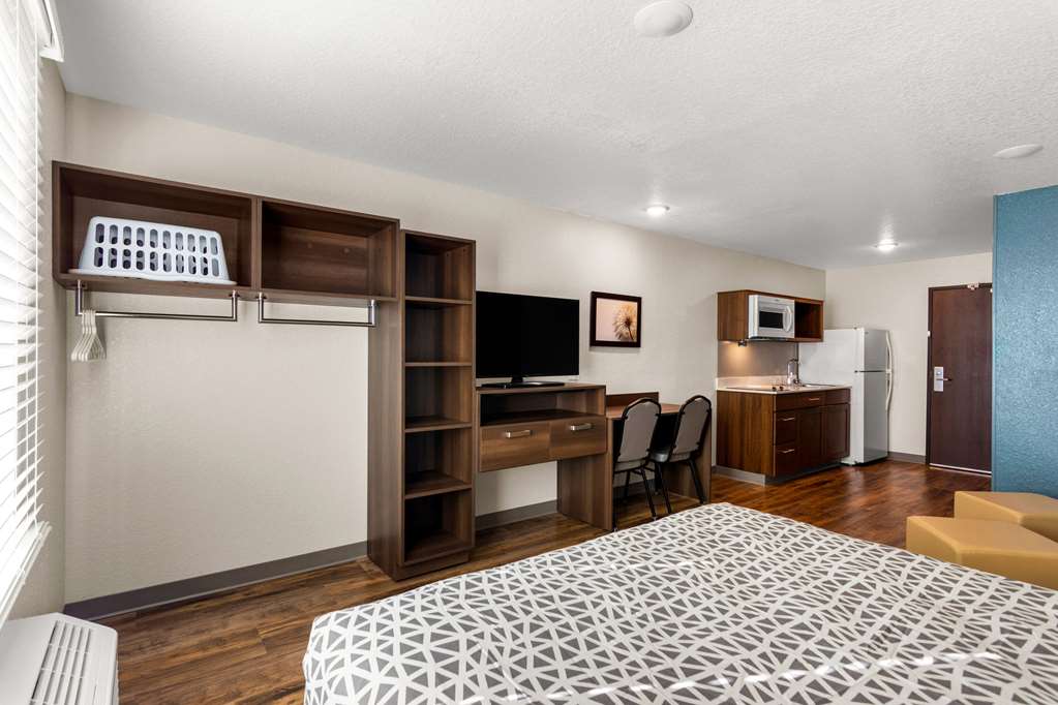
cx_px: 529
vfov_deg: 72.1
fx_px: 485
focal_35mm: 16
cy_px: 352
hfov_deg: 95.0
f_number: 6.3
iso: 320
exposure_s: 1/5
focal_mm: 11
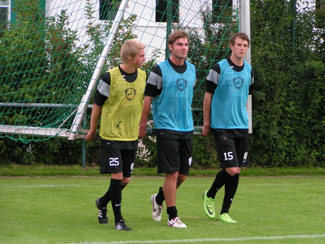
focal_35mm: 164
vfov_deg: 9.1
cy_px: 122
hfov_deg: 12.0
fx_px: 1540
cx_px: 162
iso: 80
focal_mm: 25.1
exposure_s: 1/200
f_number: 3.5
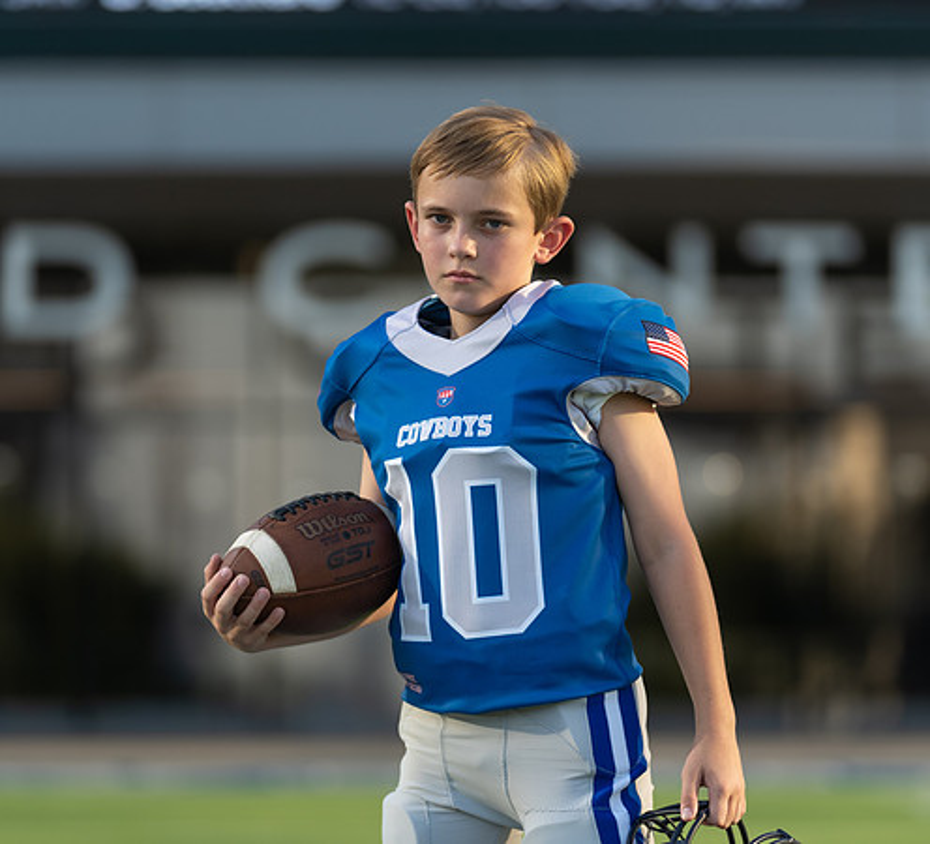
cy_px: 458
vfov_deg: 7.9
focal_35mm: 210
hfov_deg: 8.7
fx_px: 6087
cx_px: 452
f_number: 2.8
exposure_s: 1/640
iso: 100
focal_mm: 150
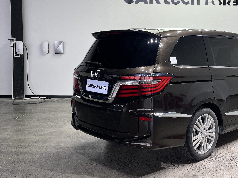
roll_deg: -0.6
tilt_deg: -5.5
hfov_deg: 44.4
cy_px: 69
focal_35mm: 41
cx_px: 175
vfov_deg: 35.0
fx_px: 282
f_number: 1.6
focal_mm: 5.1
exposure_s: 1/100
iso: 50
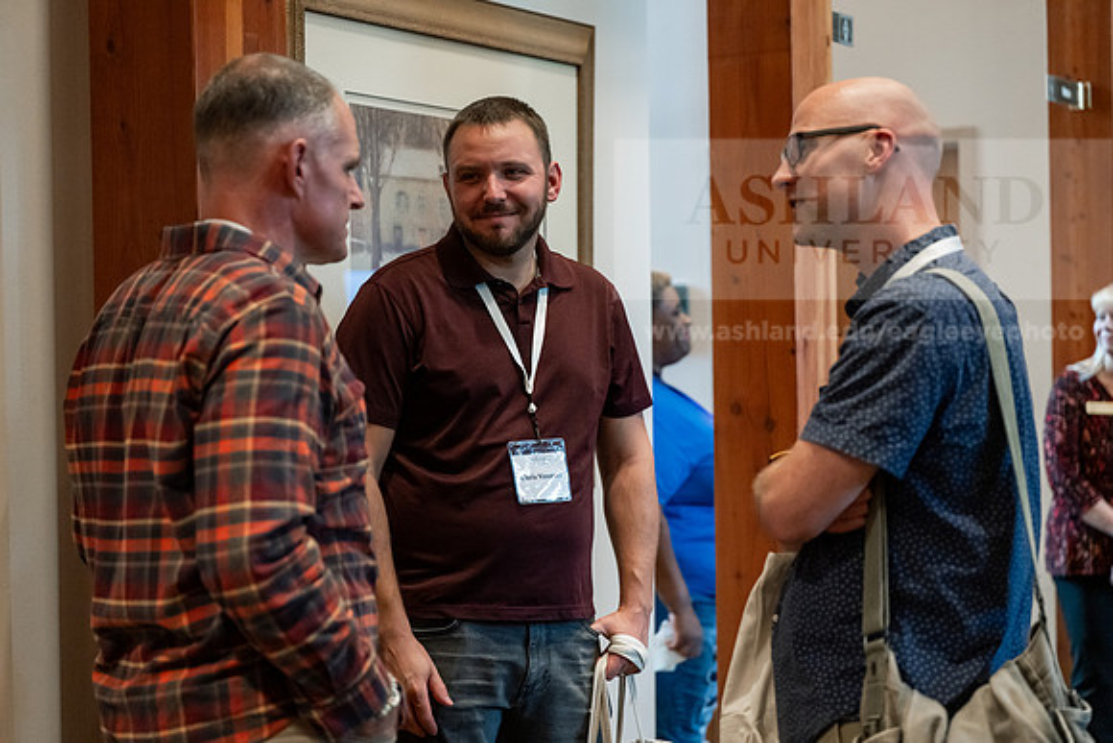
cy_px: 372
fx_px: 2165
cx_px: 556
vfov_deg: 19.5
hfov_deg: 28.8
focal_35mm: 70
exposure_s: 1/160
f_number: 2.8
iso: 5000
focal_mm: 70
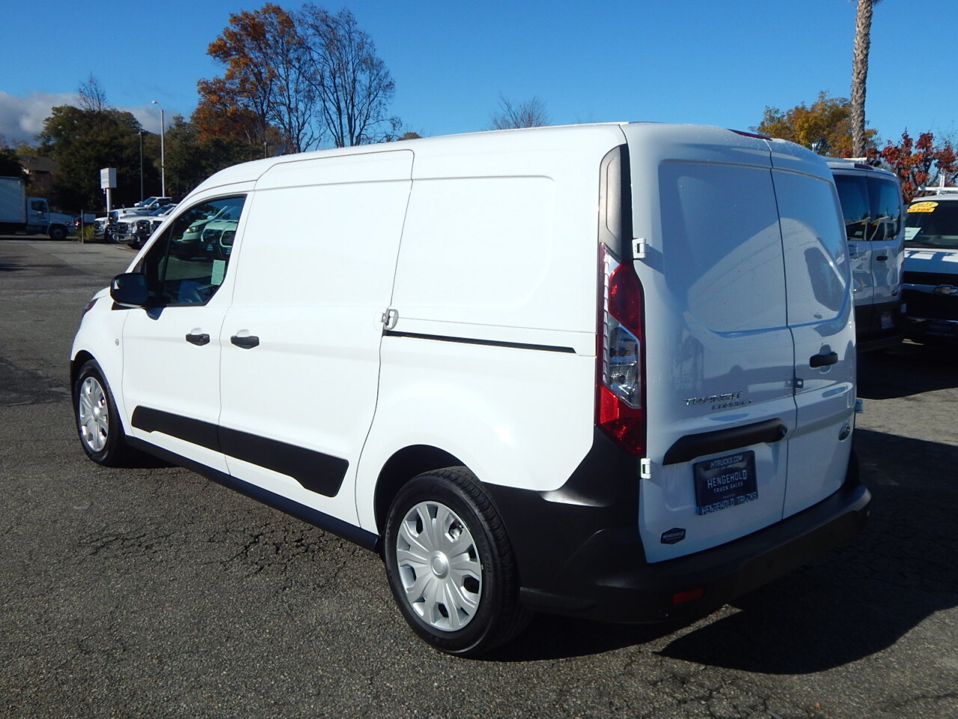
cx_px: 479
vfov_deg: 45.4
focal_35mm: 31
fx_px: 858
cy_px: 360
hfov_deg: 58.4
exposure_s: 1/1500
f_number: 6.5
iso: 125
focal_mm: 5.6
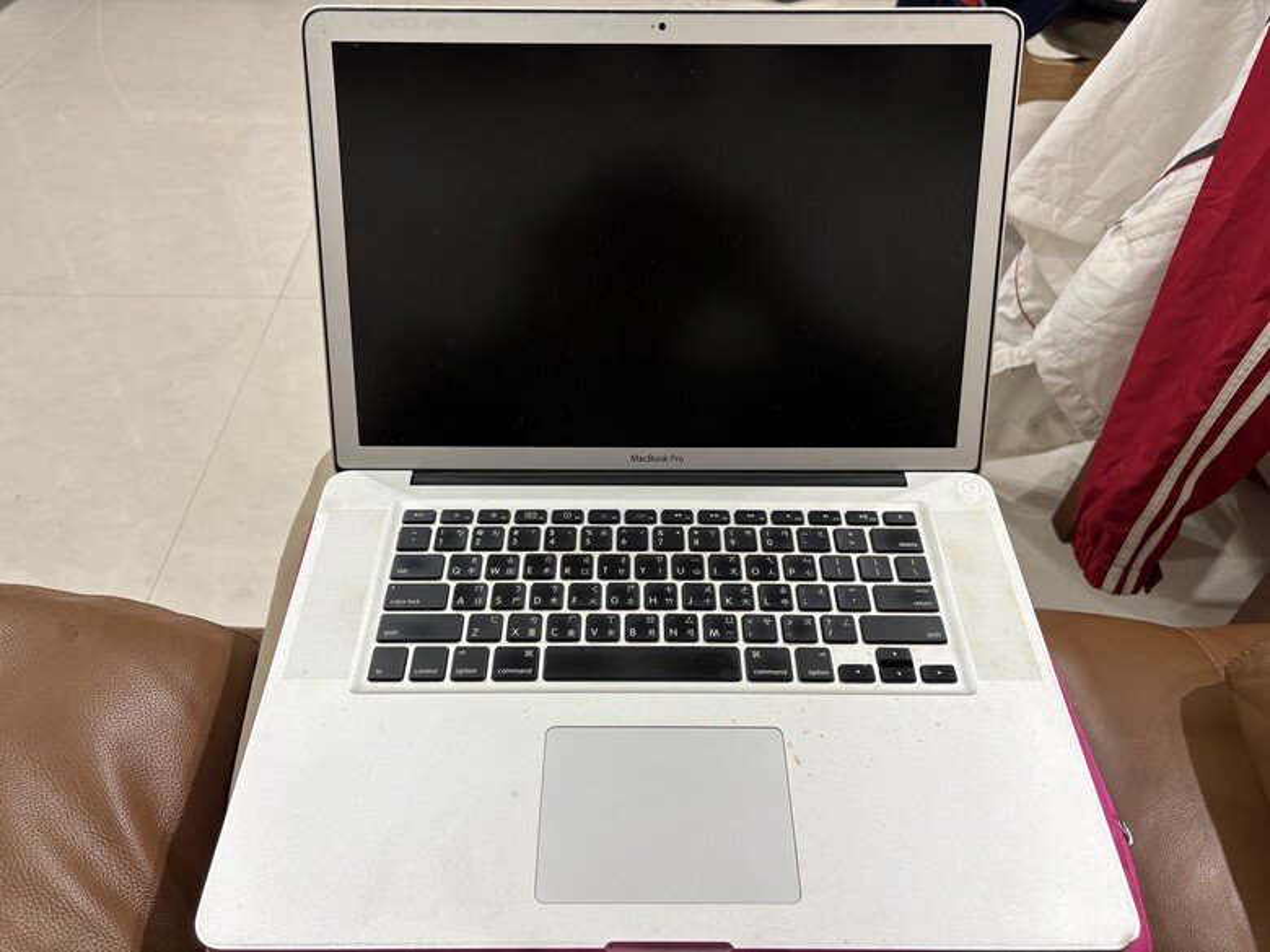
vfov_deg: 53.1
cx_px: 635
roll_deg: -0.7
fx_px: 954
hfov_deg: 67.3
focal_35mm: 26
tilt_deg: -44.4
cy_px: 476
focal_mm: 5.96
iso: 160
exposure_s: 1/60
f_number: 1.6
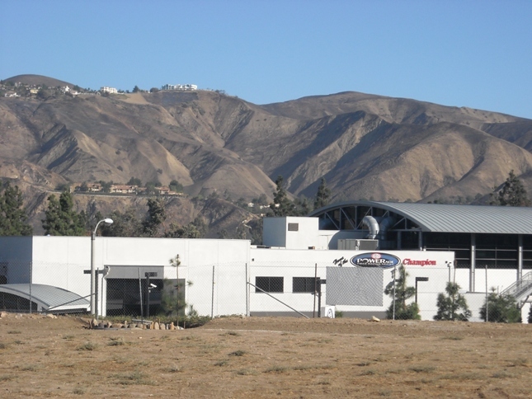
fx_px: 1614
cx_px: 266
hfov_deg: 18.7
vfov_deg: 14.1
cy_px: 200
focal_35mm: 105
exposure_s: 1/250
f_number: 9.3
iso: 118
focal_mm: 17.1
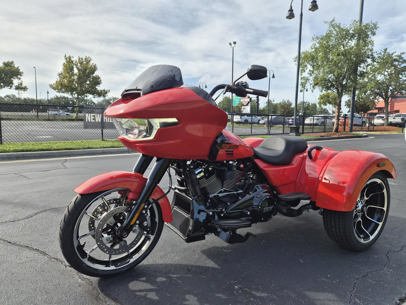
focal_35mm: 23
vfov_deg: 58.9
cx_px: 203
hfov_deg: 73.9
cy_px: 152
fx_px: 270
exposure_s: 1/4304
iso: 80
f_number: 1.8
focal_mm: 5.4
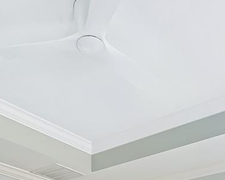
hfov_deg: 34.0
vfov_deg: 21.4
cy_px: 295
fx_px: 366
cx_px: 134
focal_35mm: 55
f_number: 8
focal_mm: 14
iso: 100
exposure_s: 1.3
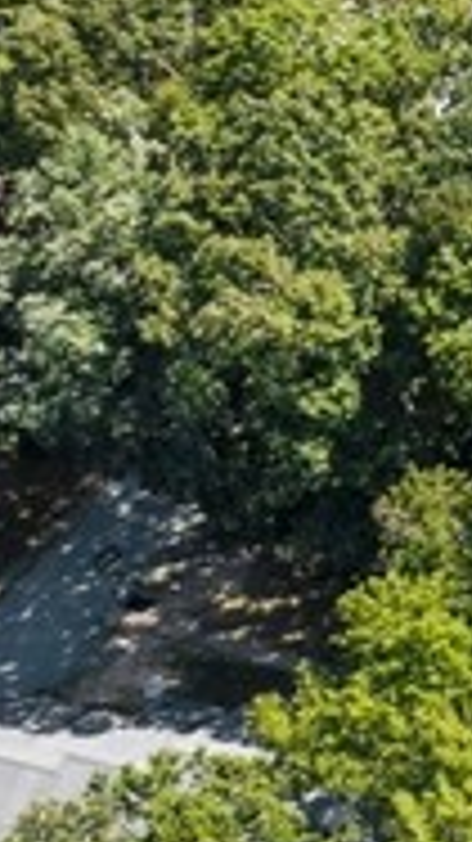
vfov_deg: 15.0
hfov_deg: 6.3
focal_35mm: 143
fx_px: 3186
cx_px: 2106
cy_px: 376
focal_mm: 12.29
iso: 110
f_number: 2.8
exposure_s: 1/100
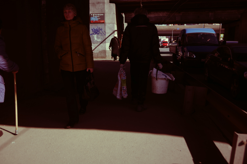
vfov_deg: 36.8
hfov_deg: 53.2
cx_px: 124
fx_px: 247
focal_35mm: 36
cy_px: 82
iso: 100
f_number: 4
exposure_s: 1/1250
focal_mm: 24
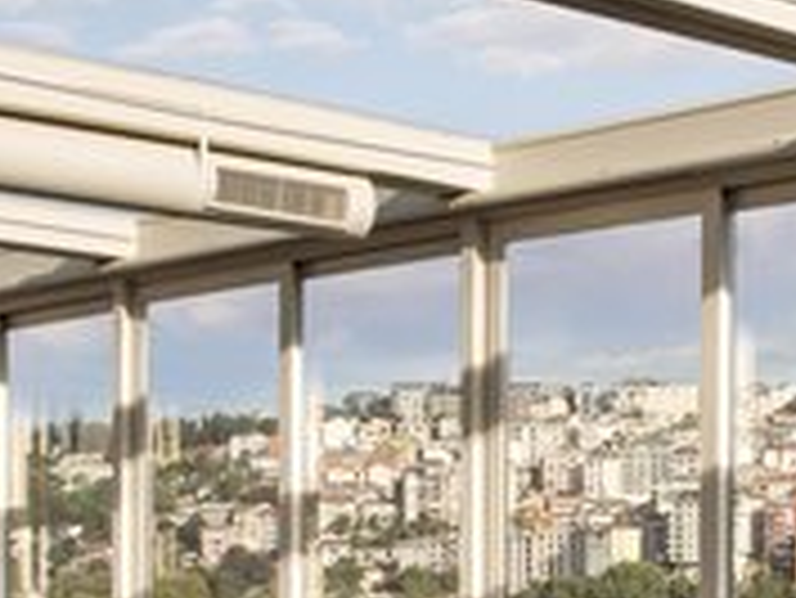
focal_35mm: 104
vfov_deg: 14.0
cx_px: 845
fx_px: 2393
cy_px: 609
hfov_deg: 18.3
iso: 100
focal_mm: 24
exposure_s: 1/60
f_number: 11
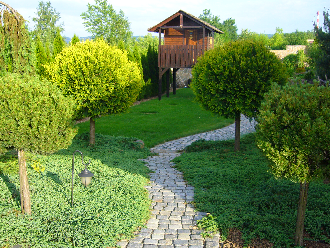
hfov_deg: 46.7
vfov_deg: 36.0
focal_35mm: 40
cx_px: 145
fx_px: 381
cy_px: 121
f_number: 2.8
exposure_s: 1/250
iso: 80
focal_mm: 5.8
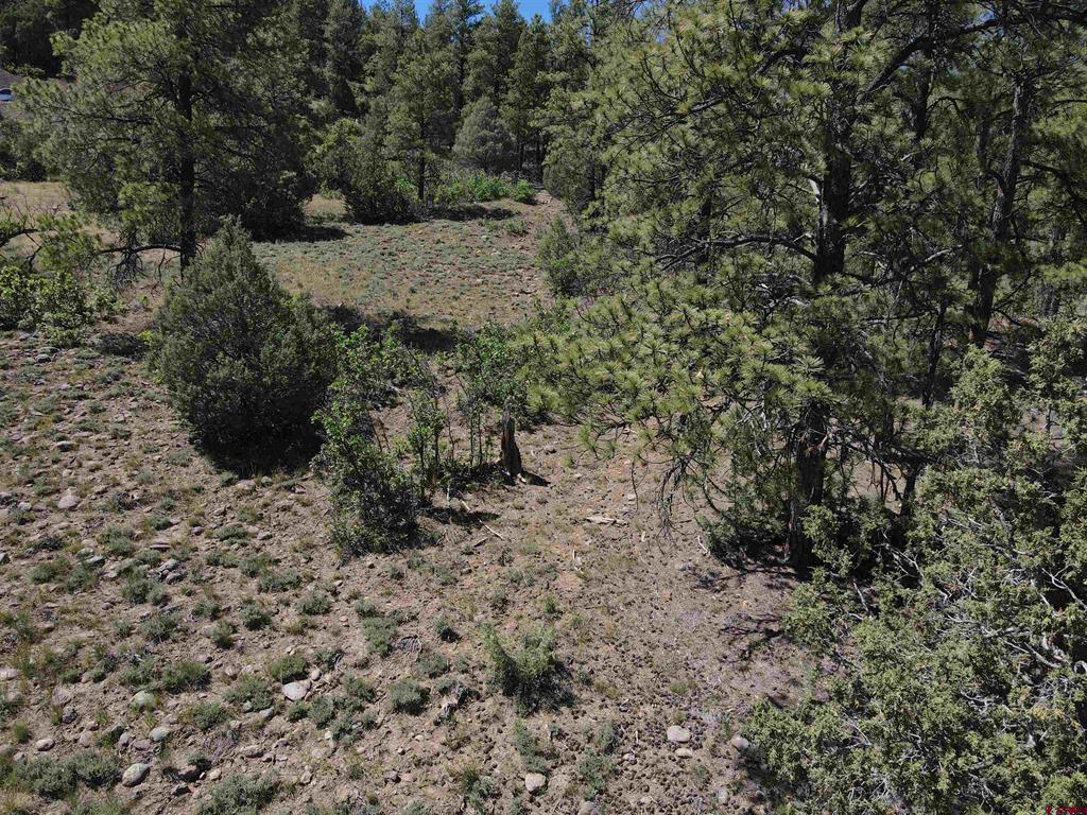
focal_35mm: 24
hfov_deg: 71.6
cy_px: 408
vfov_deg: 56.8
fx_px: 754
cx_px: 544
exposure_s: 1/500
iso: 100
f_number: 2.8
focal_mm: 4.5
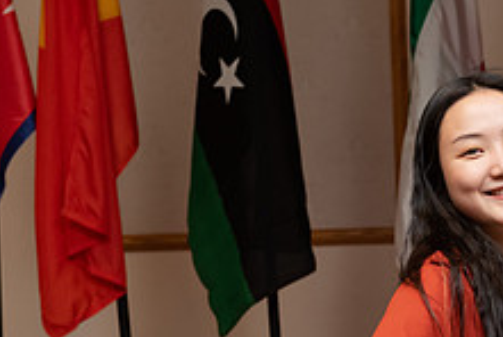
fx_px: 2127
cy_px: 347
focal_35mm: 152
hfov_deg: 13.2
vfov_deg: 9.0
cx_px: 569
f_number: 6.3
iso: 2000
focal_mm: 58
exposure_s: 1/200
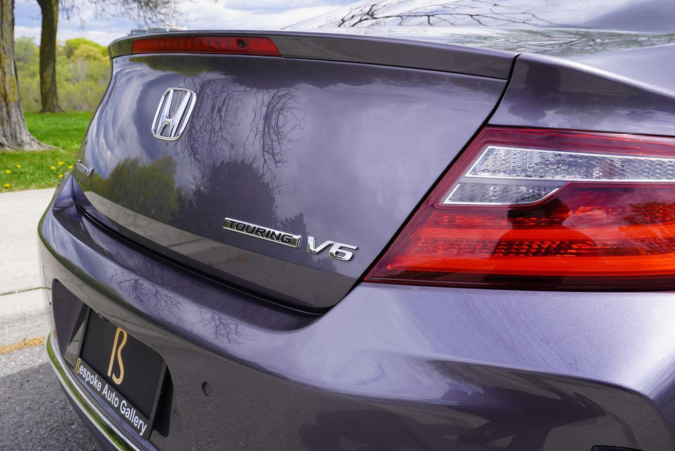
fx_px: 647
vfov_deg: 38.4
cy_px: 226
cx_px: 338
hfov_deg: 55.1
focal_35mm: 34
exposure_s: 1/125
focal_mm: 23
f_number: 9
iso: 100
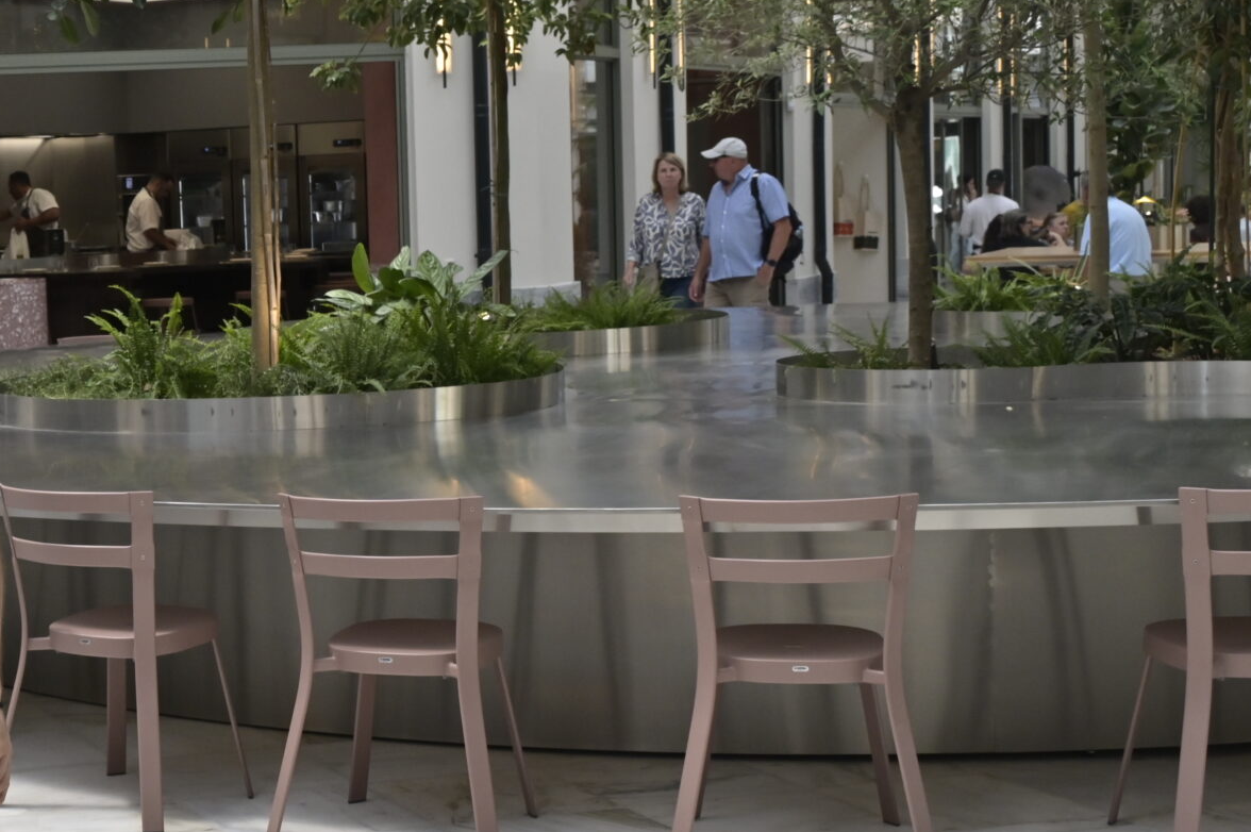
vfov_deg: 18.1
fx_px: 2607
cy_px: 459
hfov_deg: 25.5
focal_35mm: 75
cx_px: -34
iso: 1000
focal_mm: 34.5
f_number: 9
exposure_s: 1/320
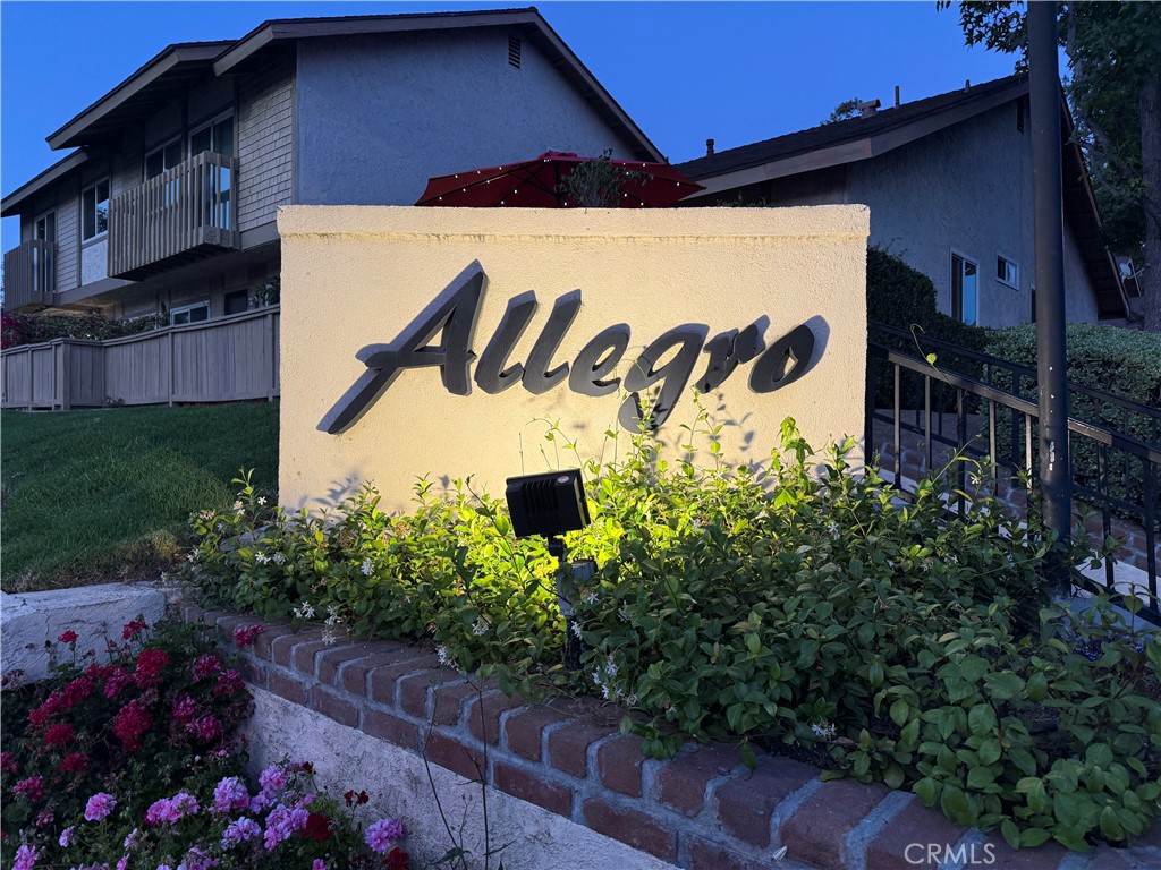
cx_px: 580
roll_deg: -0.1
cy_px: 435
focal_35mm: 24
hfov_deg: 71.6
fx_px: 805
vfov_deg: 56.8
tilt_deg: -0.6
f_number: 1.78
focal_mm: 6.76
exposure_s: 1/60
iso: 160
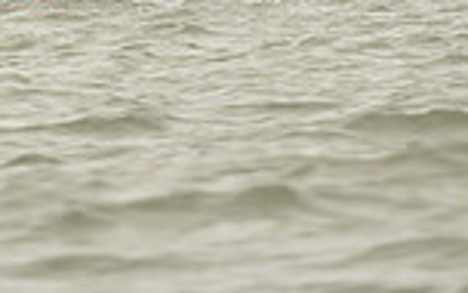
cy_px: -567
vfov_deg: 1.1
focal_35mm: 1167
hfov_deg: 1.8
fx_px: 14885
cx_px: 66
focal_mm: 300
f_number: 6.3
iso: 320
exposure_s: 1/1250
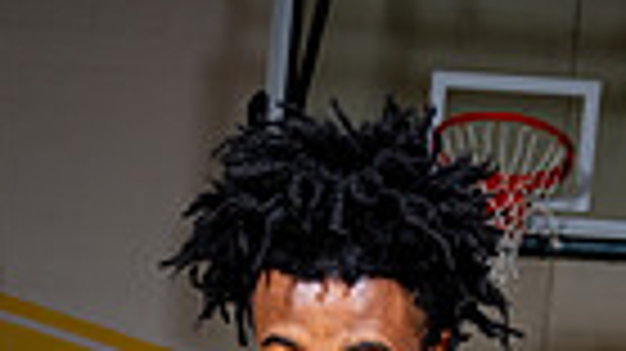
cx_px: 405
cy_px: 954
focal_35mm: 102
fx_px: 1692
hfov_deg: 20.9
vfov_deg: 9.8
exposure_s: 1/250
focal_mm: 30
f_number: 8
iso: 250
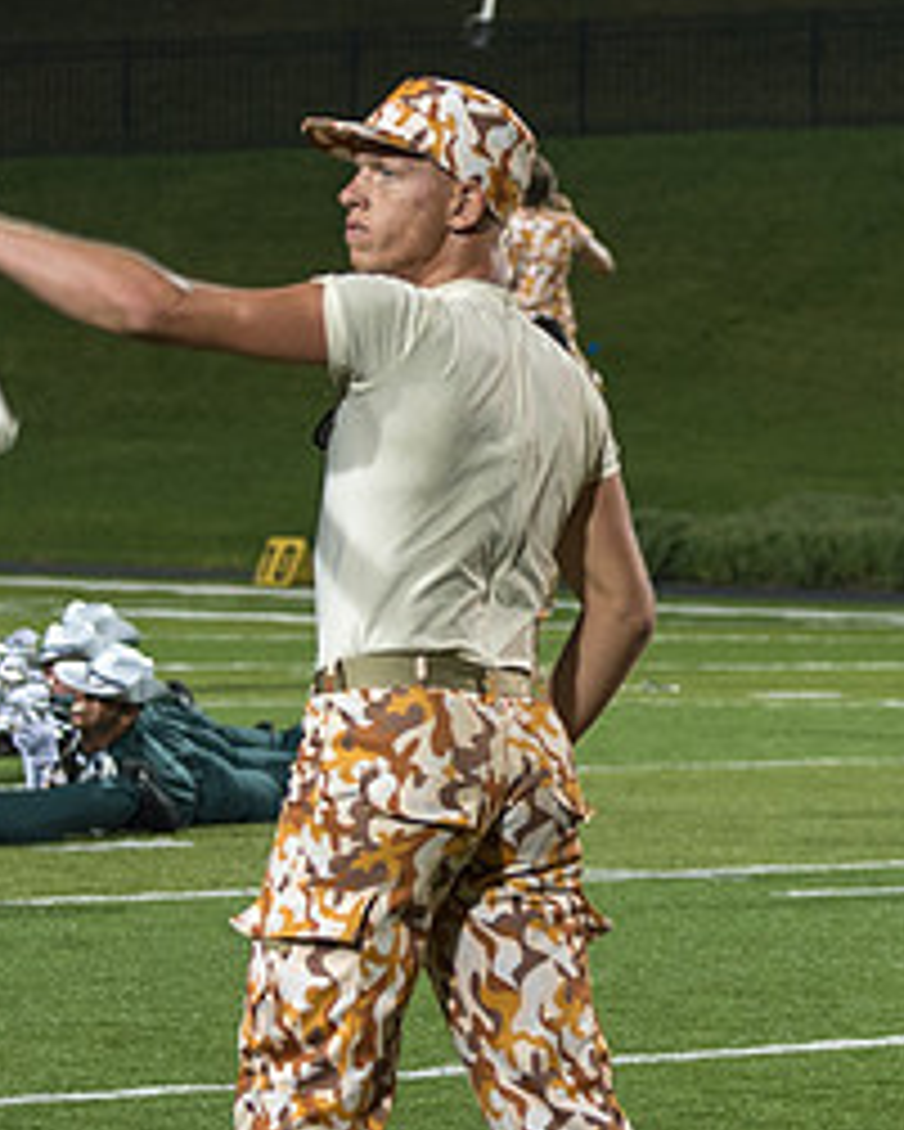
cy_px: 502
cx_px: 479
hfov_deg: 5.2
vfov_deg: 6.5
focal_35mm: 297
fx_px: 9927
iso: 1250
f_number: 4.5
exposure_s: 1/160
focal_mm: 78
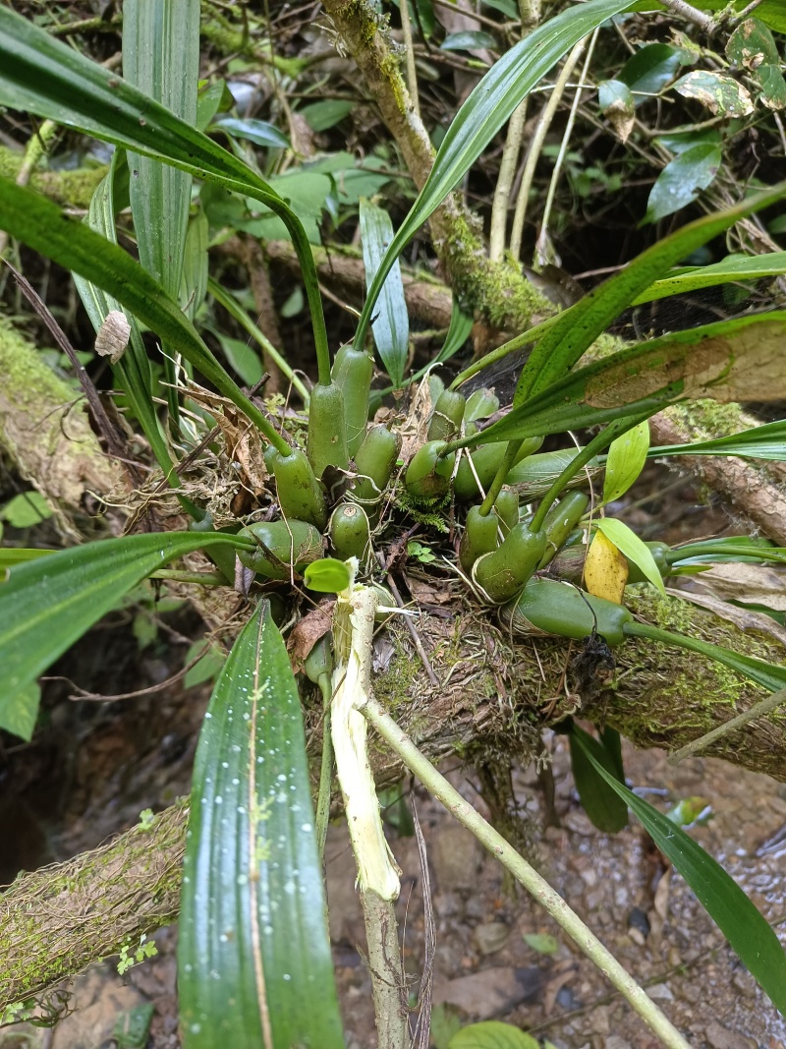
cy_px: 524
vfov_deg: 73.9
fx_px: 696
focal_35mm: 23
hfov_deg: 58.9
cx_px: 393
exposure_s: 1/33.3
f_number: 1.88
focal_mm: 5.59
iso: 1901
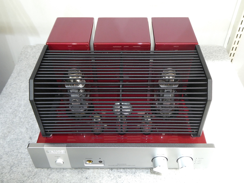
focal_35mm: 35
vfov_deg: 40.7
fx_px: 247
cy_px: 92
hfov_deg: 52.6
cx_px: 122
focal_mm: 6.3
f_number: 3.7
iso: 200
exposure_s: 1/10
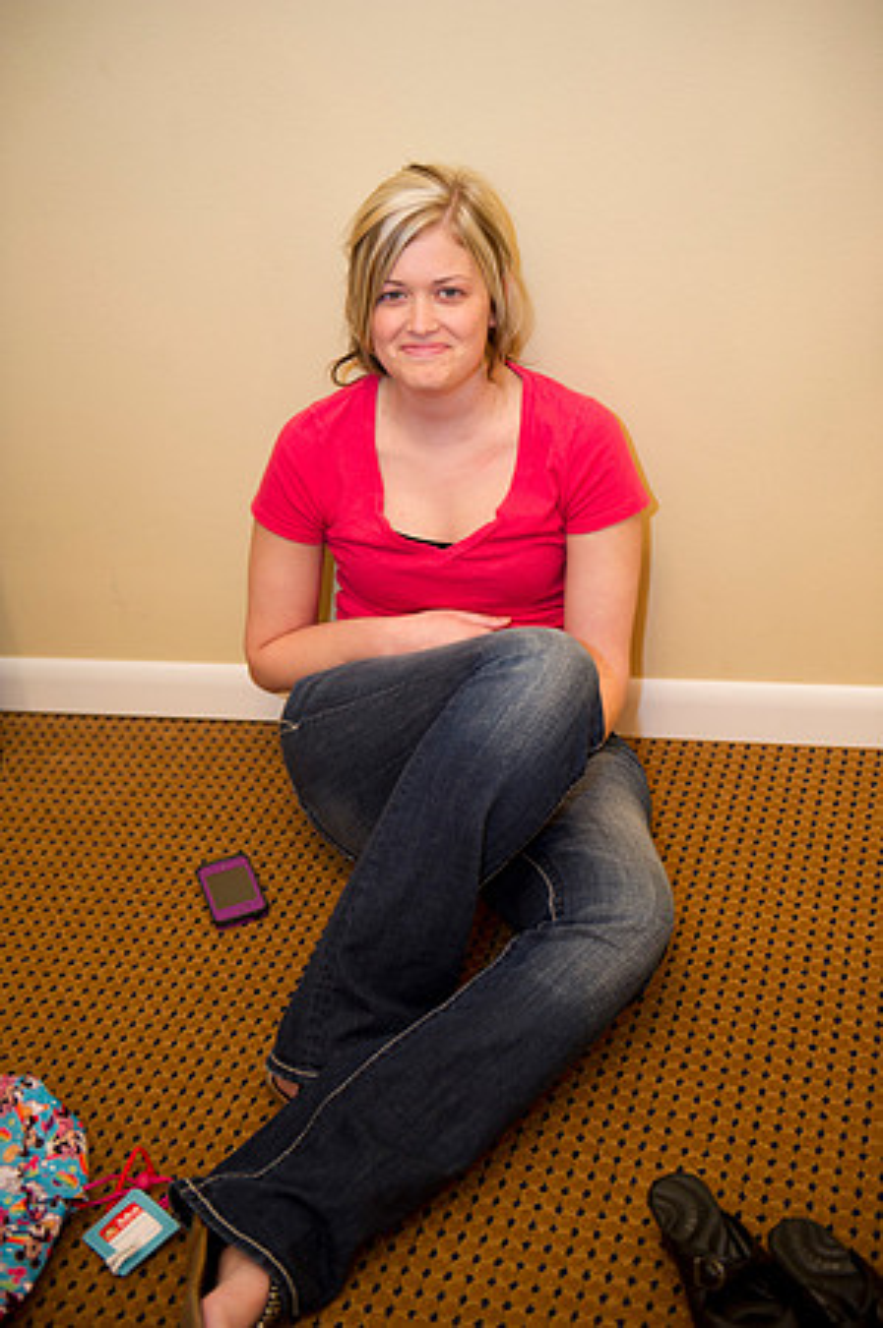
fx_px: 1844
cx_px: 442
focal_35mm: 50
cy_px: 664
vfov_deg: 39.6
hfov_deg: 26.9
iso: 1250
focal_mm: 50
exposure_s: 1/60
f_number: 3.2
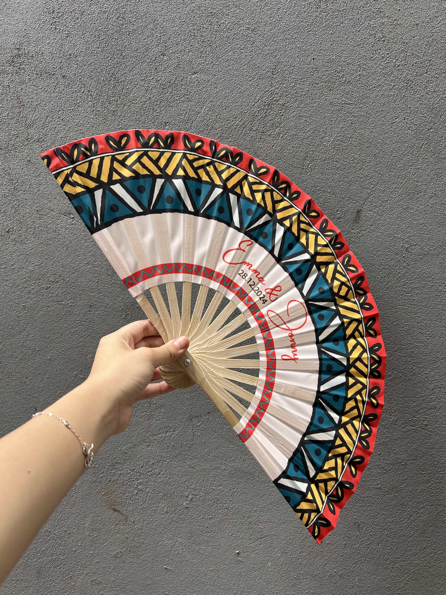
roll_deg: +7.6
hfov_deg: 53.1
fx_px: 447
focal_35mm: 26
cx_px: 223
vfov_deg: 67.3
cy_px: 298
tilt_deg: -5.4
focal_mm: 5.7
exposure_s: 1/365
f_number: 1.5
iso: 50
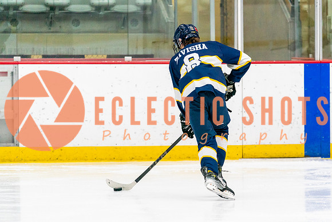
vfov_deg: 4.5
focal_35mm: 304
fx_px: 2806
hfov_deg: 6.8
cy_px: 141
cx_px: 213
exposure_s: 1/1250
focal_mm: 200
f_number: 2.8
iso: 3200
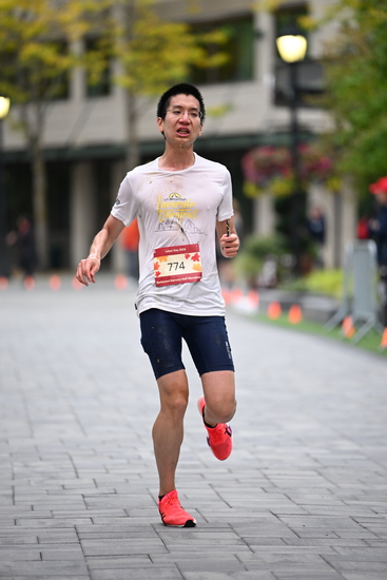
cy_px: 290
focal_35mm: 190
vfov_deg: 10.8
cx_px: 194
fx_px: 3062
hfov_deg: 7.2
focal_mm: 190
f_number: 2.8
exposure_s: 1/1250
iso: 1600
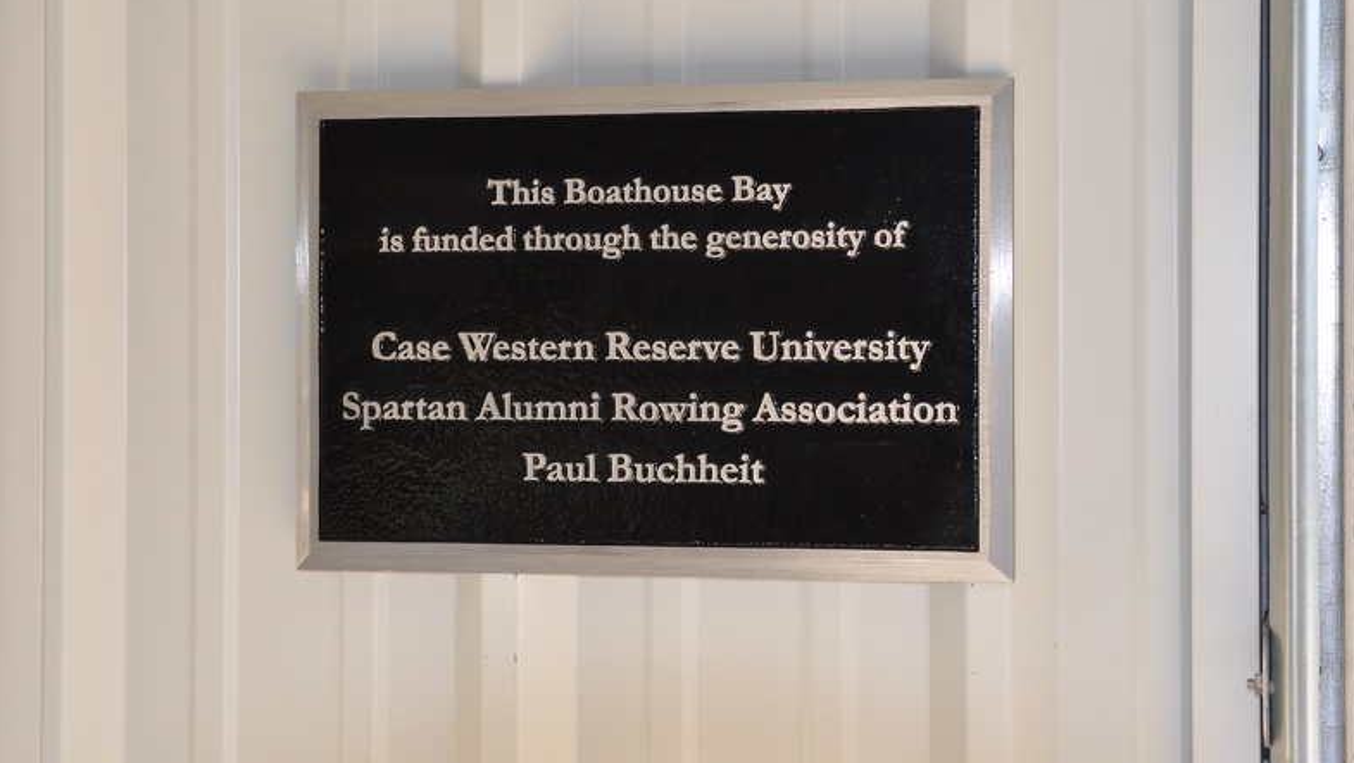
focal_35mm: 76
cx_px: 674
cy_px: 333
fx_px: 2729
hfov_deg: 27.9
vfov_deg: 15.9
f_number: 4
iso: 400
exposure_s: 1/160
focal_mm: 48
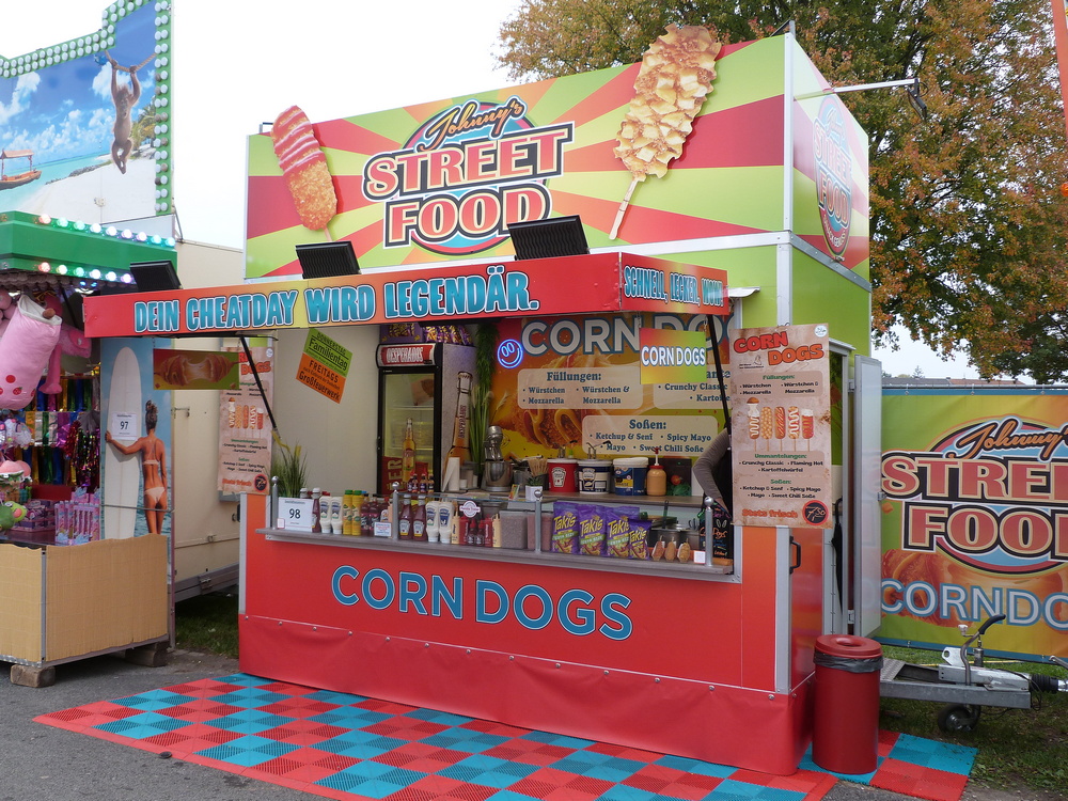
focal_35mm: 31
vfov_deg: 45.4
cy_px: 400
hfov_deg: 58.4
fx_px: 956
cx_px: 534
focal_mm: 5.4
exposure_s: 1/100
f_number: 3.2
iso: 100
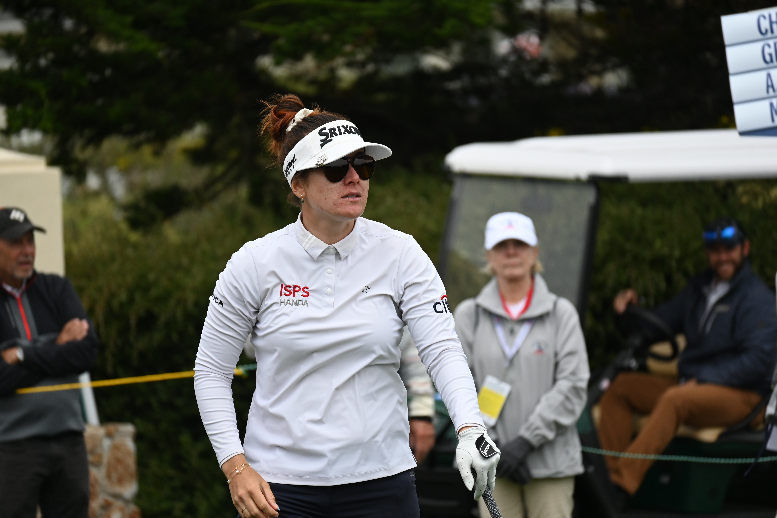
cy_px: 259
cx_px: 388
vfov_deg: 3.7
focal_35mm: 375
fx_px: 8093
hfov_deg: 5.5
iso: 160
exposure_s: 1/800
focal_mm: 250
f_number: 6.3
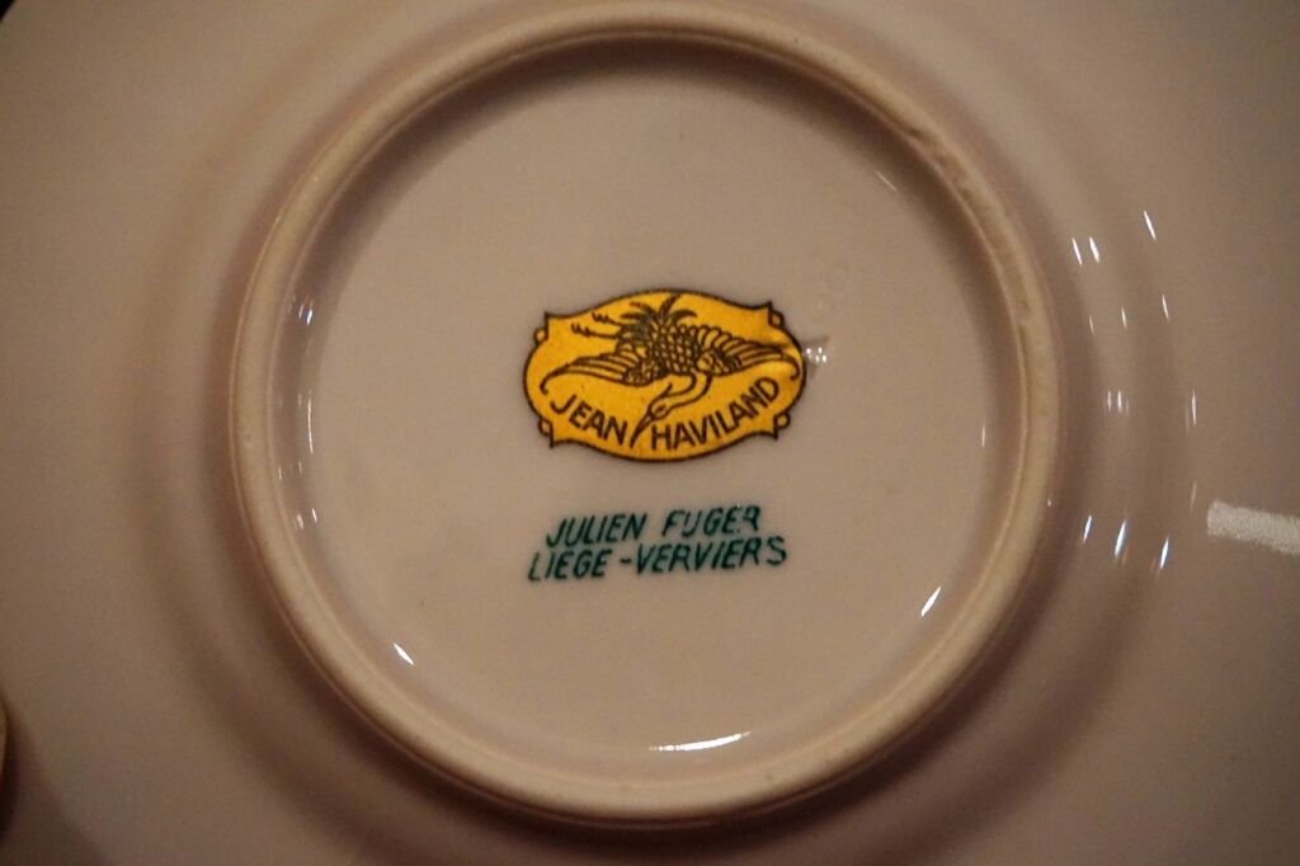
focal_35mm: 64
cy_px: 433
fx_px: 2328
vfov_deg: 21.1
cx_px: 650
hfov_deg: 31.2
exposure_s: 1/60
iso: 3200
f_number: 5.6
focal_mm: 43
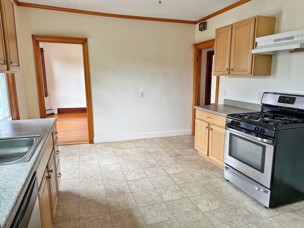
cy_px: 114
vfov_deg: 56.8
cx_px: 152
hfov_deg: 71.6
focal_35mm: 24
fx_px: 211
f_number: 1.78
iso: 100
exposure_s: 1/121
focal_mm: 6.76
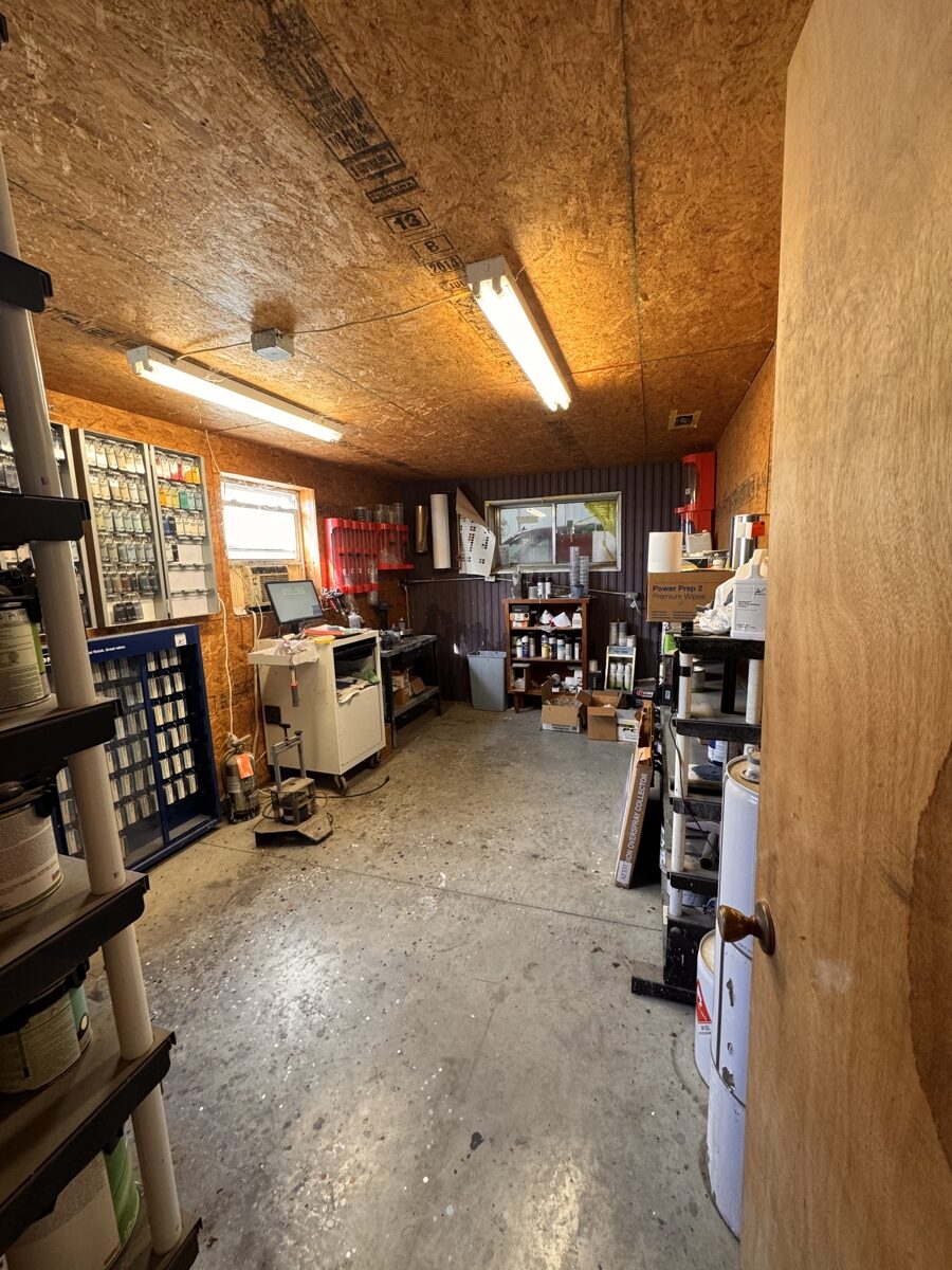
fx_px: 513
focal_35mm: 14
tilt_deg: -7.4
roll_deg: +2.3
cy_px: 635
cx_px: 476
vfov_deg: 102.1
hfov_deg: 85.7
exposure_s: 1/60
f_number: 2.2
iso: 200
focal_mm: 2.22
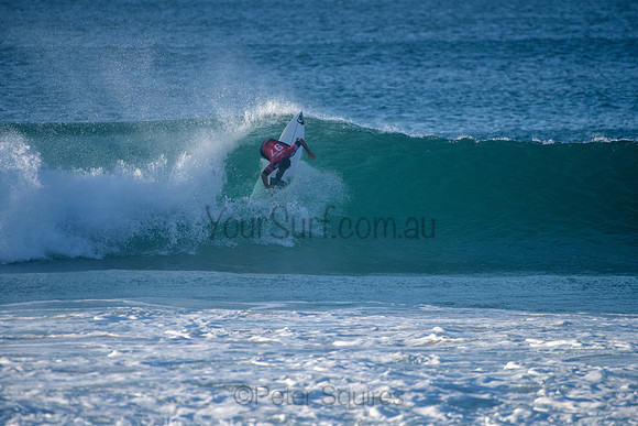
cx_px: 320
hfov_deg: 3.8
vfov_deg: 2.5
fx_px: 9566
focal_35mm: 540
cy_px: 203
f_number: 5.6
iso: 360
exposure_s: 1/2000
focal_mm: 500
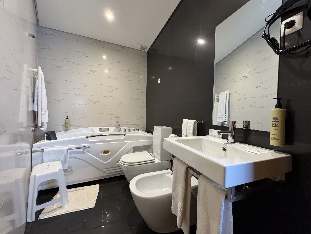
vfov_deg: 85.7
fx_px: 126
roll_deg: -0.7
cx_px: 156
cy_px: 117
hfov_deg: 102.1
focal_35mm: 14
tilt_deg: -1.4
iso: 320
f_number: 2.2
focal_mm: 2.22
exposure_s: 1/100
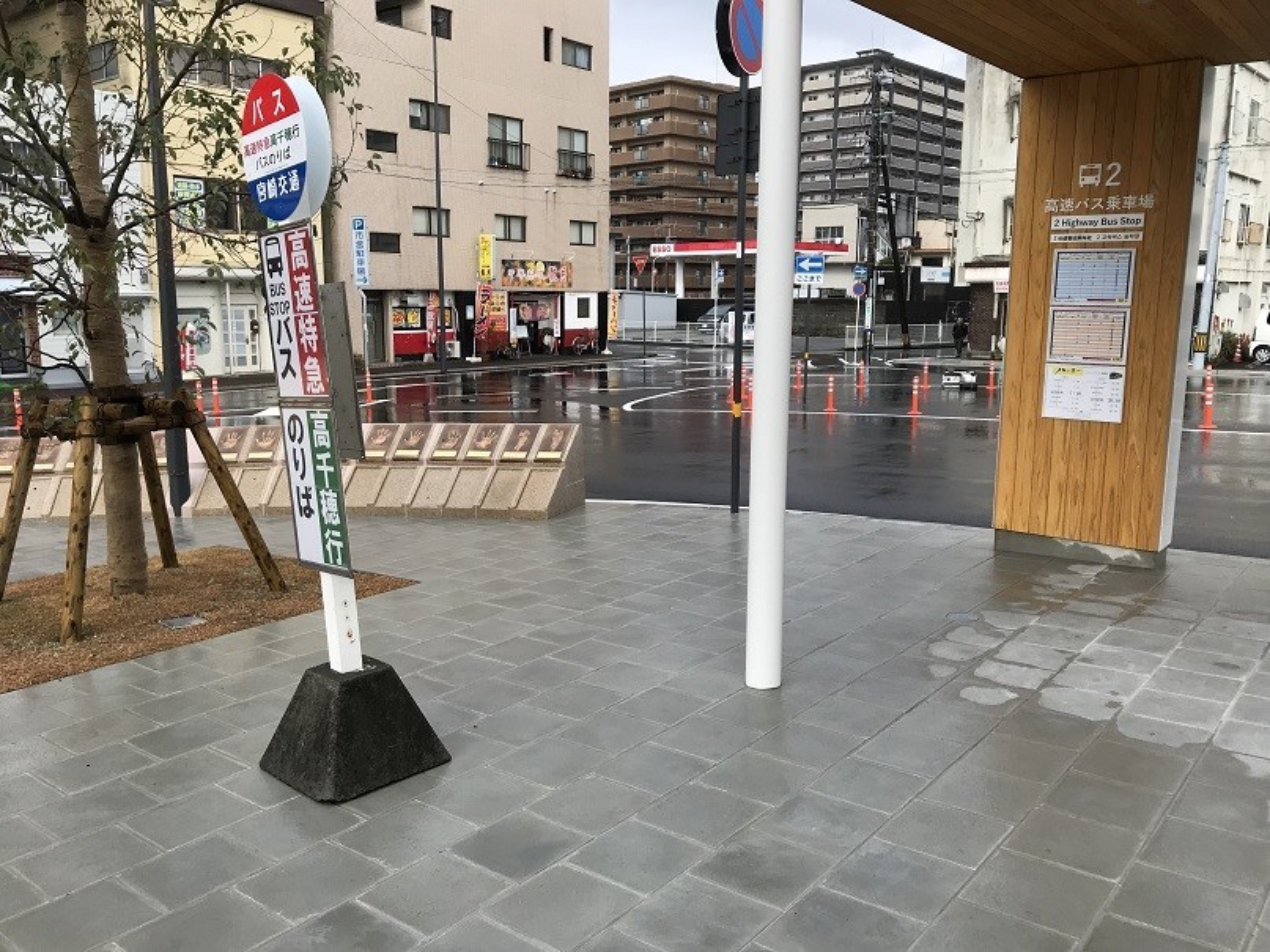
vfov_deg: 49.7
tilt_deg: -10.1
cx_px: 635
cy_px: 476
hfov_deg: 63.5
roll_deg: +0.2
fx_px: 1027
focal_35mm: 28
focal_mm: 3.99
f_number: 1.8
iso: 20
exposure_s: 1/1100
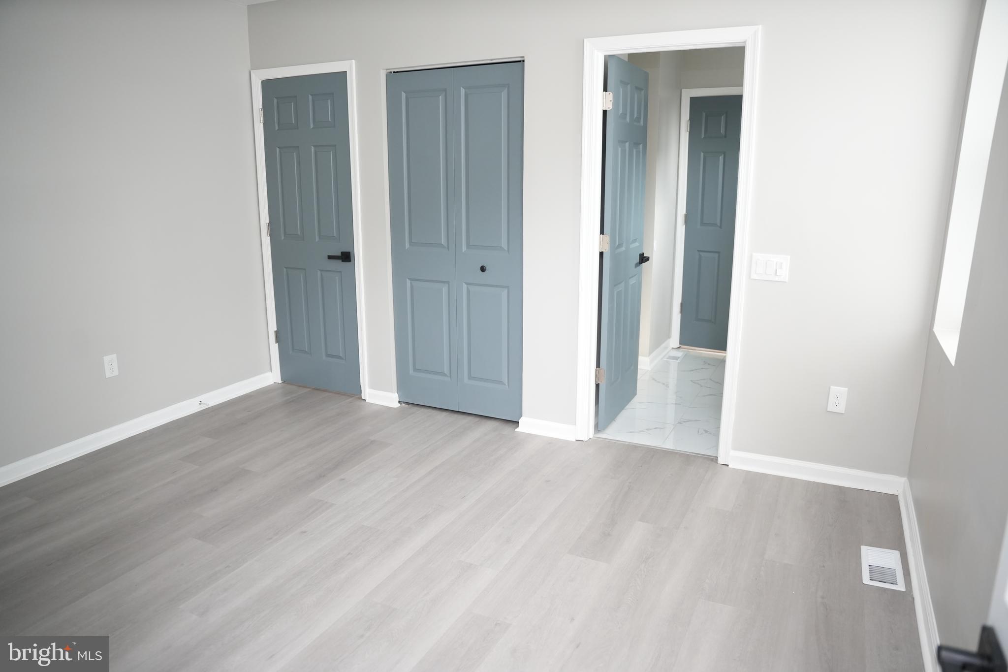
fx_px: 672
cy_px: 336
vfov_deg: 53.1
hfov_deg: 73.7
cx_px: 504
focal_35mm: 24
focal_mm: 24
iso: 1600
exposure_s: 1/250
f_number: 2.8
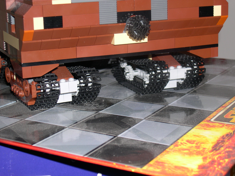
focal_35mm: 77
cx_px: 118
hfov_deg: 25.3
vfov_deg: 19.1
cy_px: 88
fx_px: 523
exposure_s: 1/60
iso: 100
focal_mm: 16.3
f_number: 4
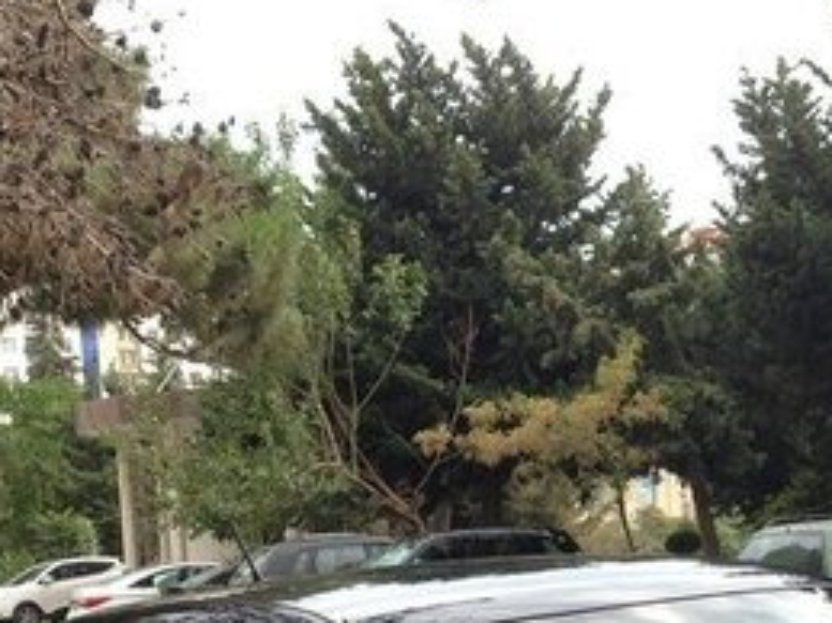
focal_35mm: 84
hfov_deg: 23.3
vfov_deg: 16.8
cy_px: 756
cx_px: 440
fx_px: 2018
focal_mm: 4.12
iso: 50
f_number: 2.4
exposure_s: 1/287
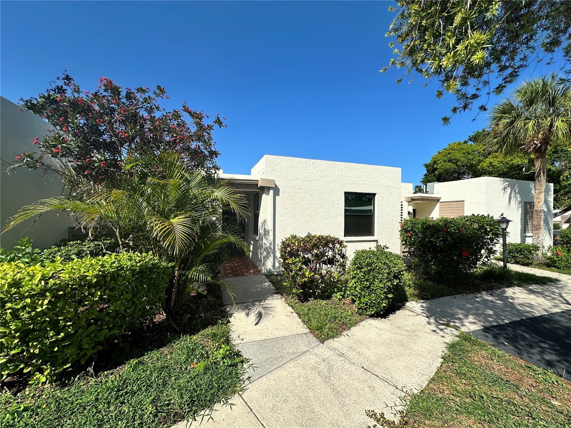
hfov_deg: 102.1
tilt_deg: +0.8
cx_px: 286
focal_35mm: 14
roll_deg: -0.7
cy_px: 214
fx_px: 231
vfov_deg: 85.7
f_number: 2.2
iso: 50
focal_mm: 2.22
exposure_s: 1/2959
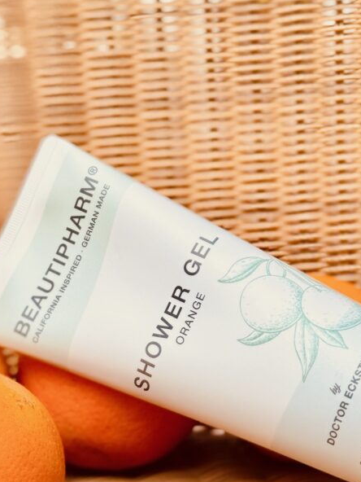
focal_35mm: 83
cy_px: 252
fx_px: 1154
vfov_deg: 23.6
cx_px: 146
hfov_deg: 17.8
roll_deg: +4.1
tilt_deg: -13.5
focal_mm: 6.76
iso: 64
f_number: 1.78
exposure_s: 1/4310
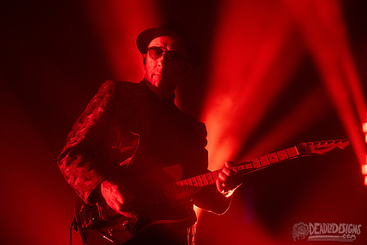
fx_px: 911
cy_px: 109
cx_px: 162
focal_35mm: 89
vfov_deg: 15.3
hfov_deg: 22.8
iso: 2500
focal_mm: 80
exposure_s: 1/200
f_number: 3.2
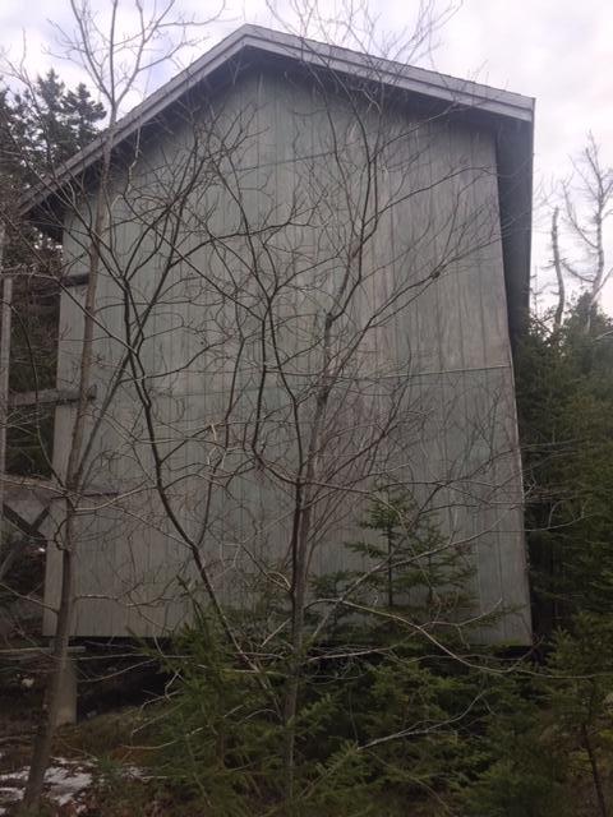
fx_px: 685
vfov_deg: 61.7
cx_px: 306
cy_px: 408
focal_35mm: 29
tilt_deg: +11.8
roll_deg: +2.0
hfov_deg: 48.2
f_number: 2.2
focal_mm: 4.15
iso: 32
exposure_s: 1/341
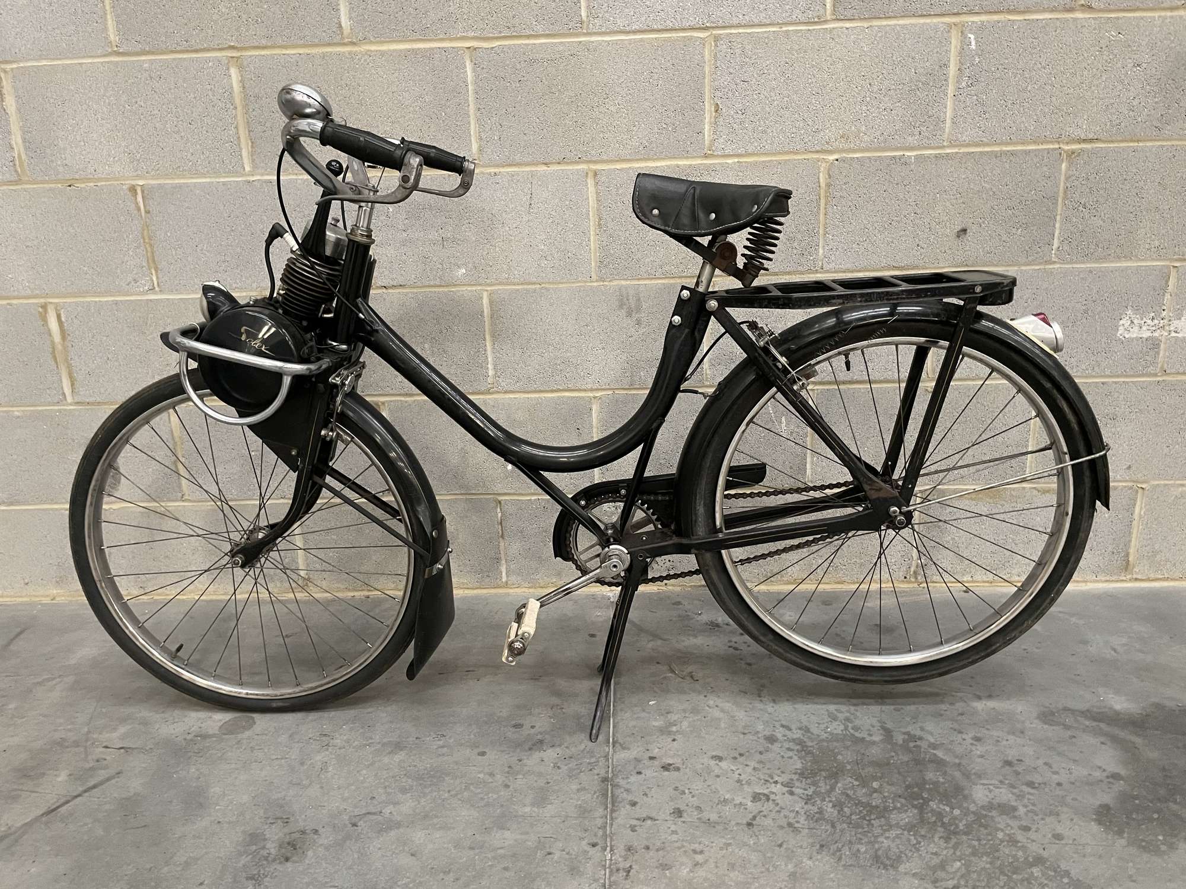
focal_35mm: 26
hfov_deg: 67.3
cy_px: 444
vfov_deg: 53.1
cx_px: 593
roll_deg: +3.1
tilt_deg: -16.6
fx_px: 891
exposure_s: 1/48
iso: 500
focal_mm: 4.2
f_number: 1.6
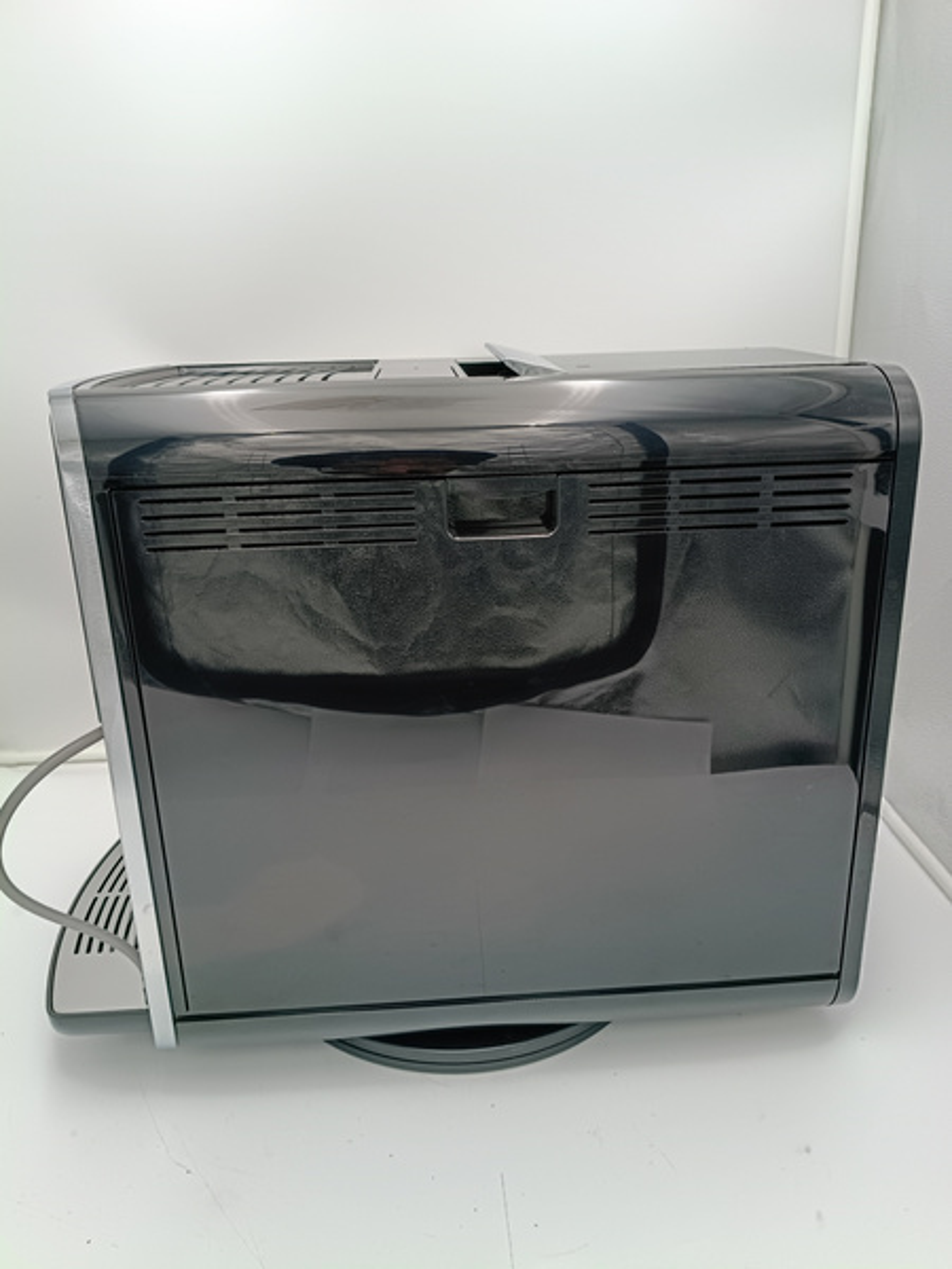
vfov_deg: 67.3
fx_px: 953
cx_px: 476
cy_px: 634
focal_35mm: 26
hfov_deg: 53.1
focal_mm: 4.81
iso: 142
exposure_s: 1/105
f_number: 1.8
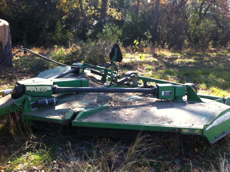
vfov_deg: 40.6
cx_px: 115
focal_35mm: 35
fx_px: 232
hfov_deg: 52.7
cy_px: 86
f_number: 2.8
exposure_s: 1/223
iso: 80
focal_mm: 3.85
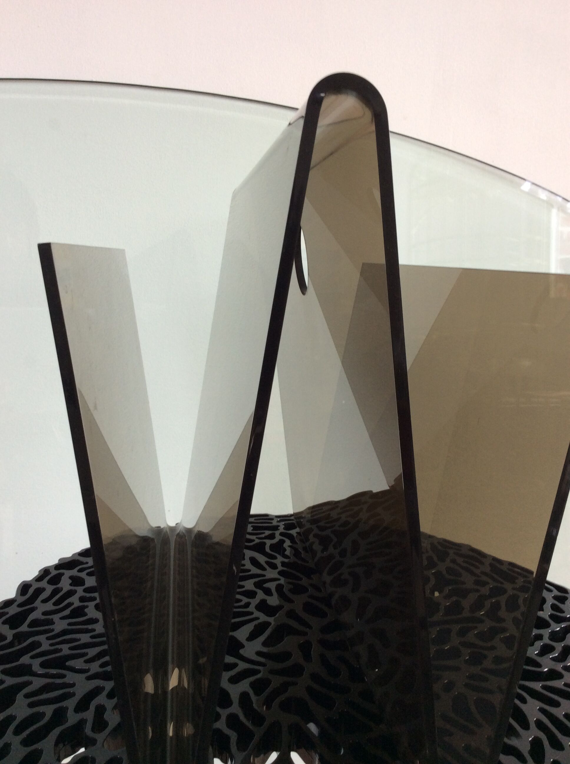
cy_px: 382
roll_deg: -2.6
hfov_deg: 44.1
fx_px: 704
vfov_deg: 56.9
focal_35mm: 32
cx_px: 285
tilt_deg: -8.9
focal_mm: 3.3
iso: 40
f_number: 2.4
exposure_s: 1/25
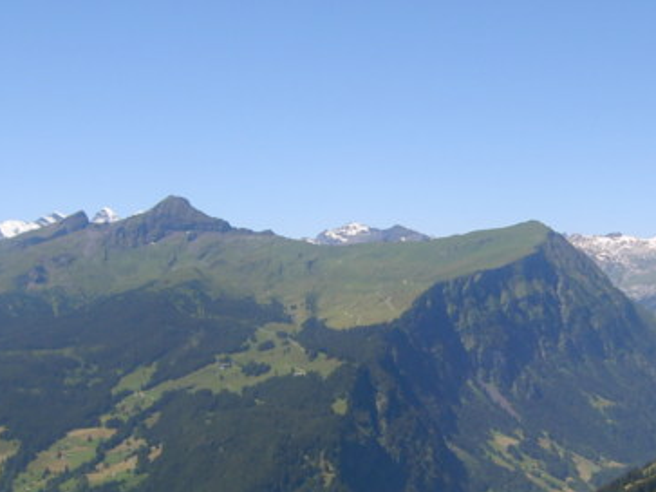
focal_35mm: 68
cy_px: 303
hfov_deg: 27.9
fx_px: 1288
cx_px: 534
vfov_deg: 21.6
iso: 50
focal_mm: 5.6
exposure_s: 1/250
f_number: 4.7
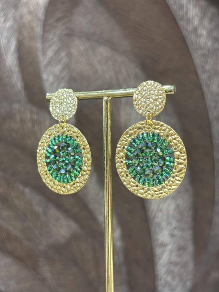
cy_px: 146
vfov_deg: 36.8
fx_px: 439
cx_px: 110
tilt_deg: -1.9
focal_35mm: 52
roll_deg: -0.2
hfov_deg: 28.0
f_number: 1.6
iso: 50
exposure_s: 1/50
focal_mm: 5.96
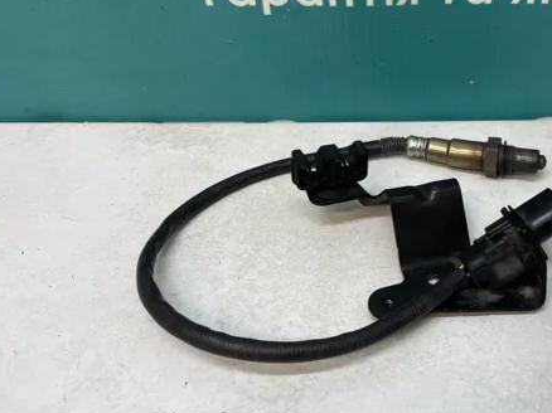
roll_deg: +0.9
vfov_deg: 37.5
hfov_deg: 47.7
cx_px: 391
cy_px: 155
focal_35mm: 38
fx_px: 606
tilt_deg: -37.5
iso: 64
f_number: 1.6
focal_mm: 4.2
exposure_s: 1/100
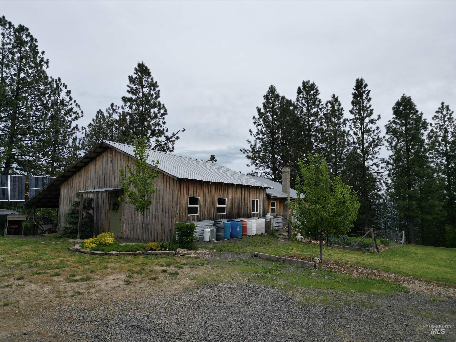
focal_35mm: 24
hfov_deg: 71.6
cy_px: 171
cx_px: 228
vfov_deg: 56.8
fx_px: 316
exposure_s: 1/4000
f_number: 1.7
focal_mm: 6.72
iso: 120
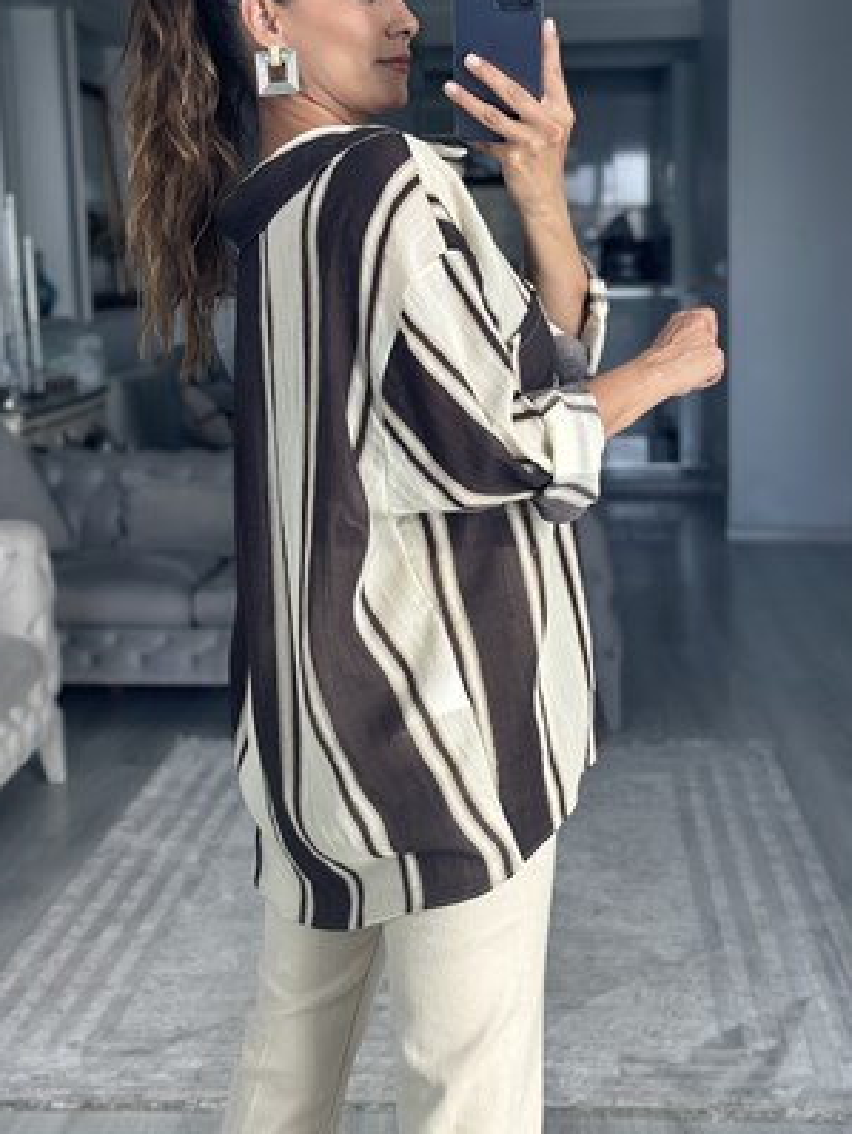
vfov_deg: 31.6
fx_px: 2000
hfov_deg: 24.1
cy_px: 487
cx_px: 425
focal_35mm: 61
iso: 100
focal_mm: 6.86
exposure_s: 1/172
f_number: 1.78
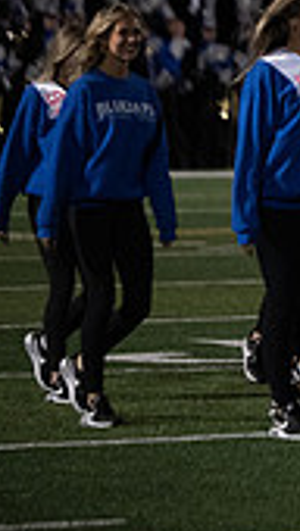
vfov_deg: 4.5
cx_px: 812
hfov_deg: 2.5
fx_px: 6796
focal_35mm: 482
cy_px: 77
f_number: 2.8
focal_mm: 135
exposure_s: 1/1600
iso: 5000
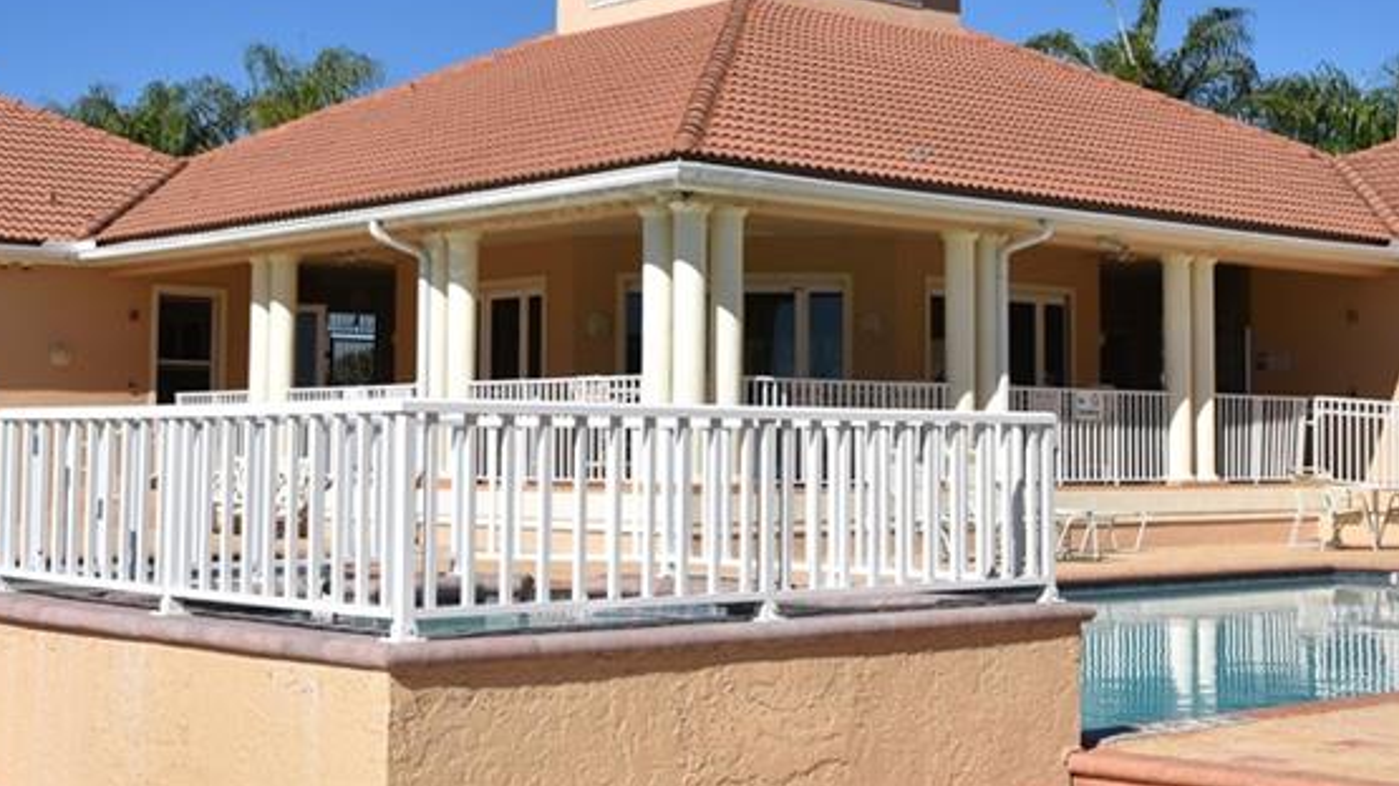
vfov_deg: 20.6
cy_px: 262
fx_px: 2151
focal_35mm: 58
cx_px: 774
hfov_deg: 36.0
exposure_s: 1/250
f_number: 10
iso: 100
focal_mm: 20
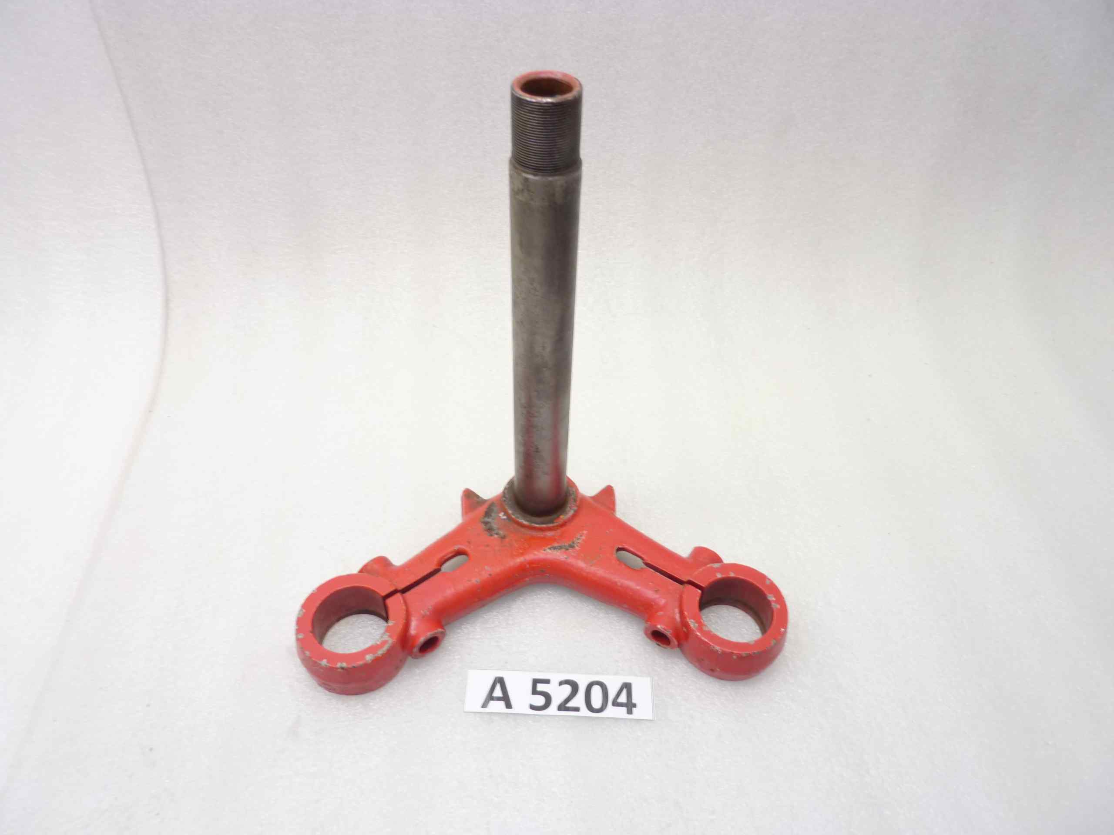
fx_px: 805
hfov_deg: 69.4
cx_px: 557
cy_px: 418
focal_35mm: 25
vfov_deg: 54.9
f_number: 3.3
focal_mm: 4.1
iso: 80
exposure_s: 1/13
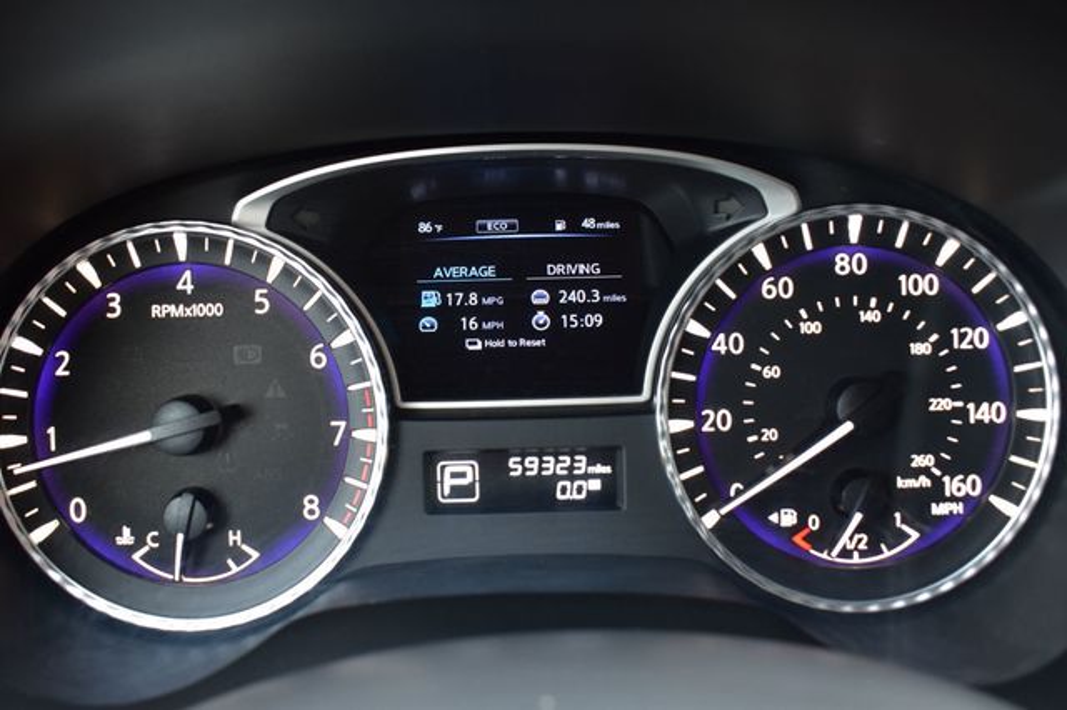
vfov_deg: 38.3
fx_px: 1022
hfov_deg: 55.1
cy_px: 355
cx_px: 534
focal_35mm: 34
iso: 400
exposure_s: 1/15
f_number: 6.3
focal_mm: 23
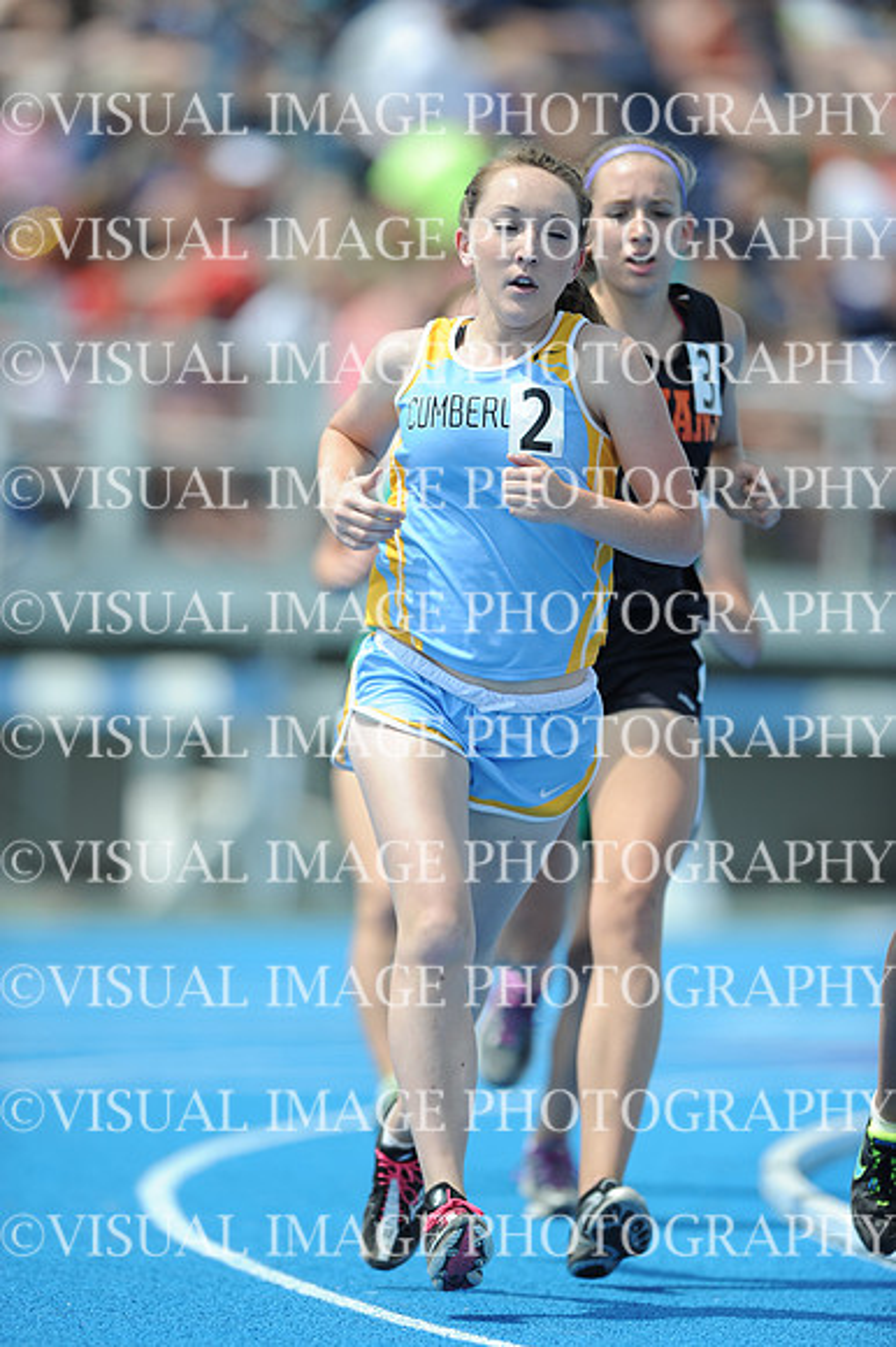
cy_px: 674
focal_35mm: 400
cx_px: 448
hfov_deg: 3.4
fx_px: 14950
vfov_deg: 5.2
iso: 200
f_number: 3.5
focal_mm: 400
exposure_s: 1/2500
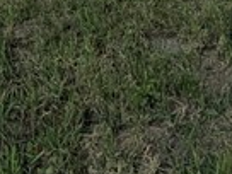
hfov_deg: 16.0
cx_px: -13
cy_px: -327
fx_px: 804
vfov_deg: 9.8
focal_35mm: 120
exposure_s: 1/487
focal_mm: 2.35
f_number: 2.2
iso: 50
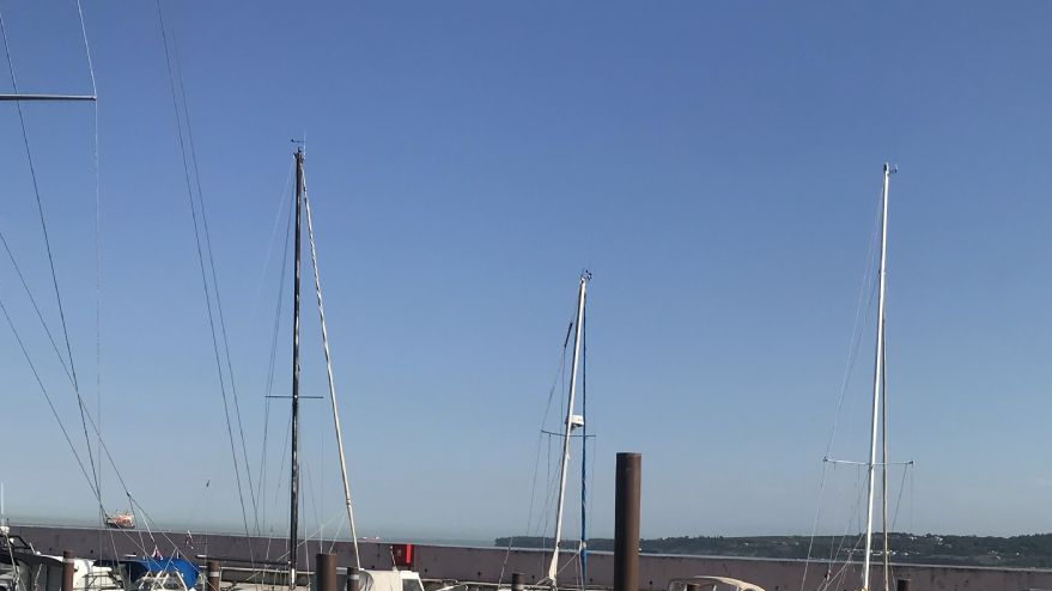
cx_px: 552
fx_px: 1394
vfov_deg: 22.6
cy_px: 652
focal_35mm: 50
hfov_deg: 41.3
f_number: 1.8
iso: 20
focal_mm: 3.99
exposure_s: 1/3195
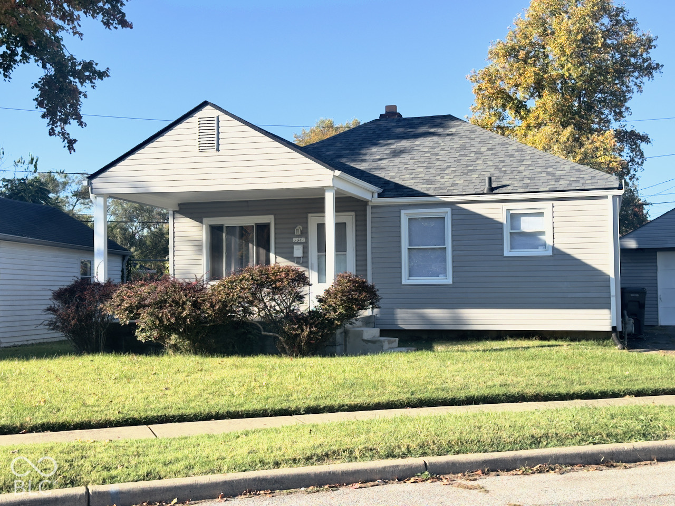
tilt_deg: +1.9
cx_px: 338
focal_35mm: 48
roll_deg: +0.5
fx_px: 936
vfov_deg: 30.3
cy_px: 253
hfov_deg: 39.7
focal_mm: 6.86
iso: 64
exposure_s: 1/2358
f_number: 1.78
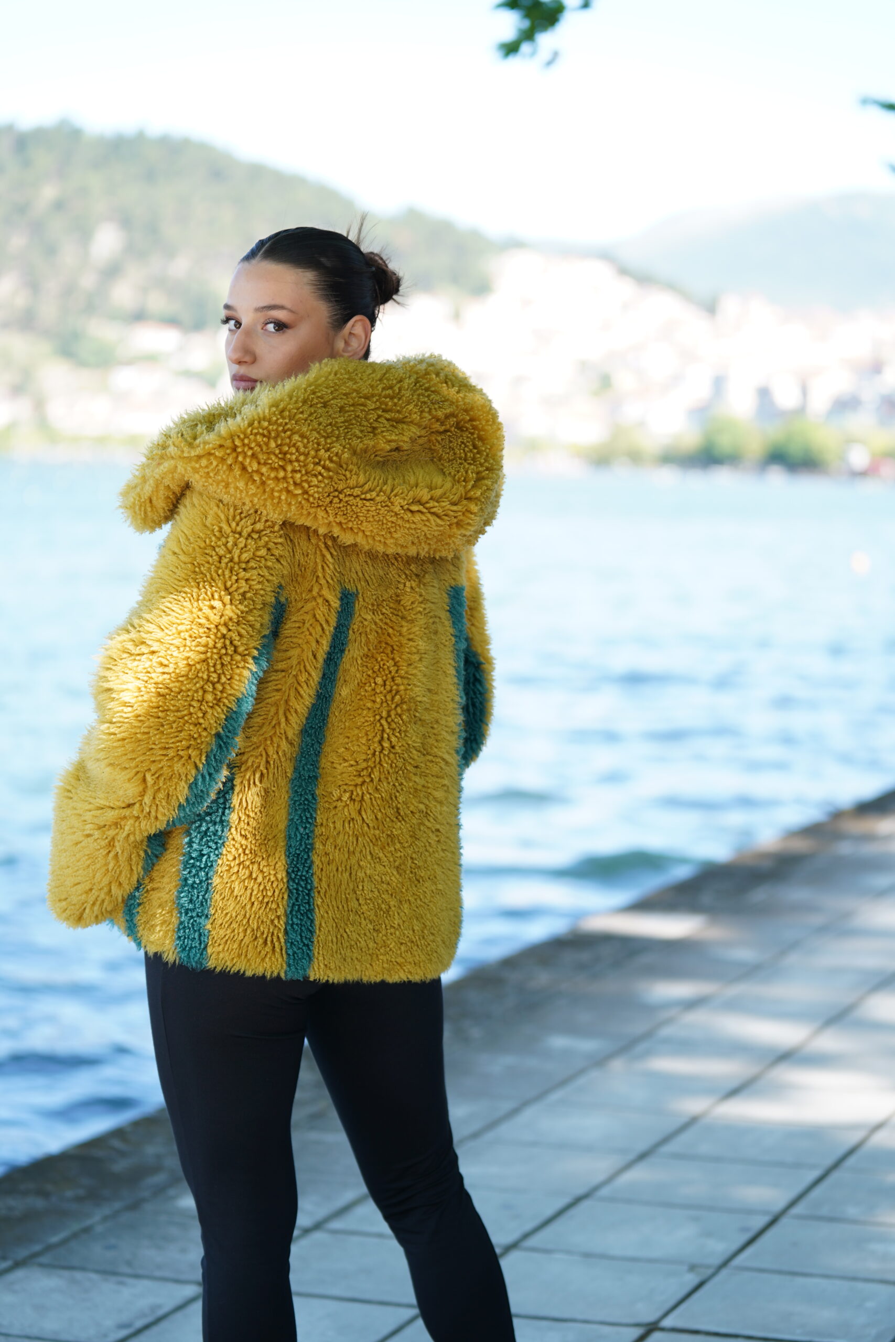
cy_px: 671
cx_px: 448
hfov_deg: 19.5
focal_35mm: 70
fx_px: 2610
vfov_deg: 28.8
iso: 125
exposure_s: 1/250
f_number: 2.8
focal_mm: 70
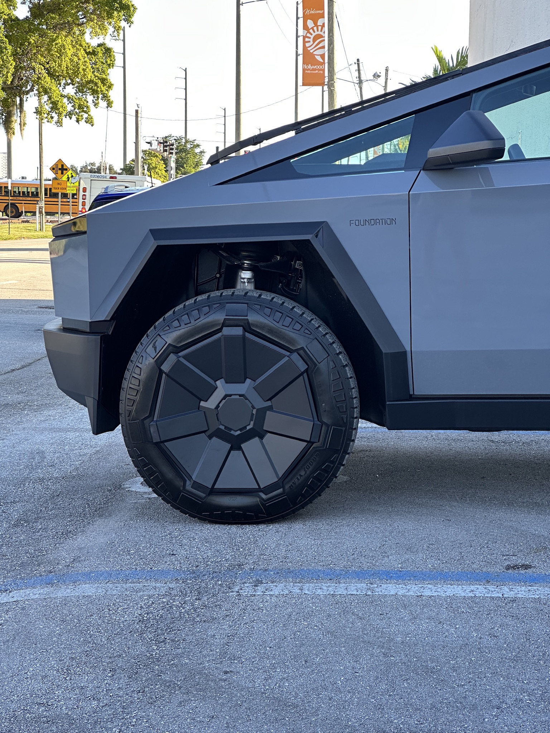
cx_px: 275
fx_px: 1631
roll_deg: -0.8
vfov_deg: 25.3
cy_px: 366
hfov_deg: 19.1
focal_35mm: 77
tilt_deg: -4.5
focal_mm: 9
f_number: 2.8
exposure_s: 1/99
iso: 64
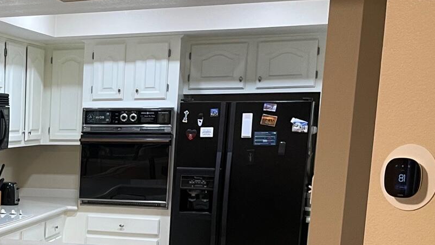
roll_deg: +0.9
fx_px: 819
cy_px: 281
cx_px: -81
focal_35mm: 71
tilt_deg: -10.4
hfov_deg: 26.6
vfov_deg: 16.4
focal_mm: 4.2
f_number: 1.6
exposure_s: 1/60
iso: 160
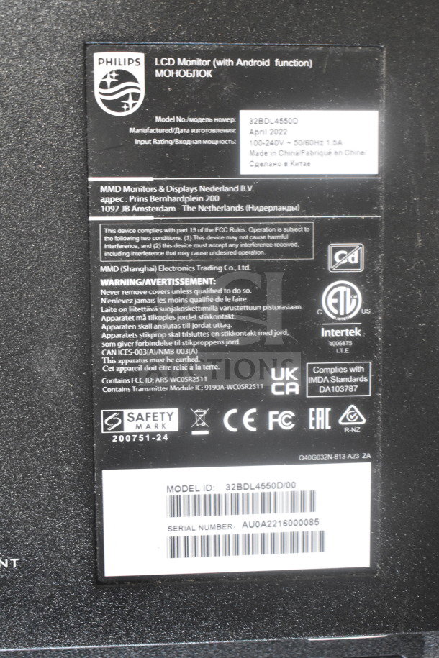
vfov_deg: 38.9
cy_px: 329
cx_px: 220
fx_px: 933
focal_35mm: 51
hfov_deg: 26.5
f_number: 4.5
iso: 4000
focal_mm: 34
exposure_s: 1/50
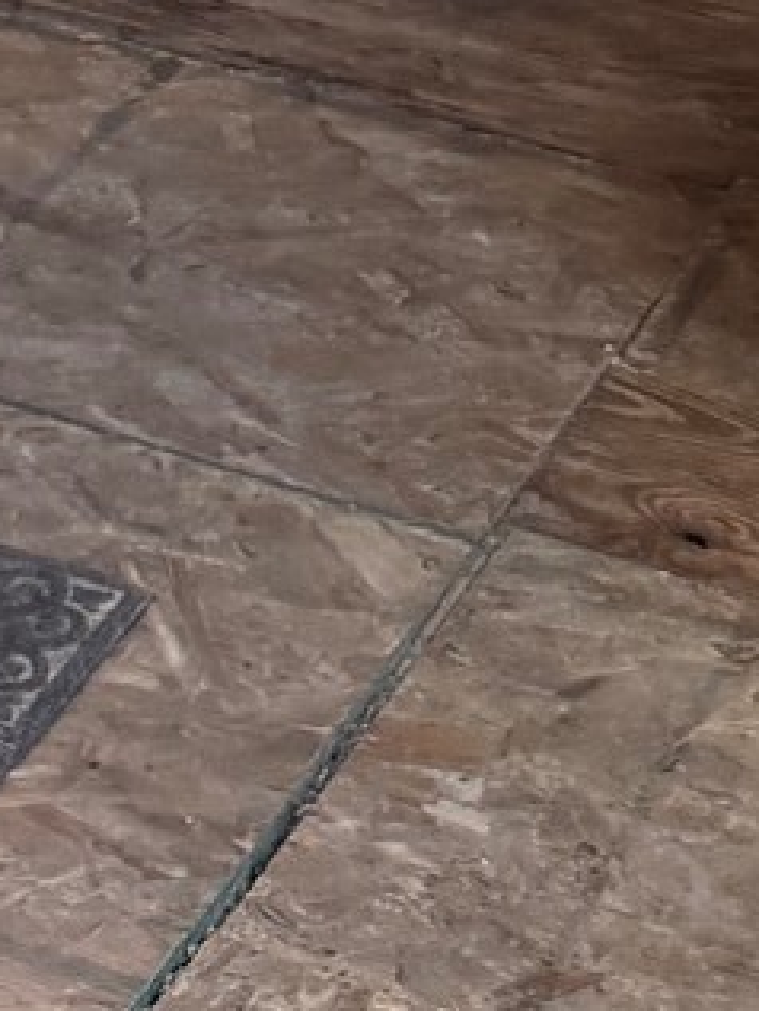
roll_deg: +1.7
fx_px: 4528
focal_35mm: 155
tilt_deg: -10.0
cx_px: -26
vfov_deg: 10.9
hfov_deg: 9.5
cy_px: -1381
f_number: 1.78
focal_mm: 6.76
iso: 200
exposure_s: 1/114
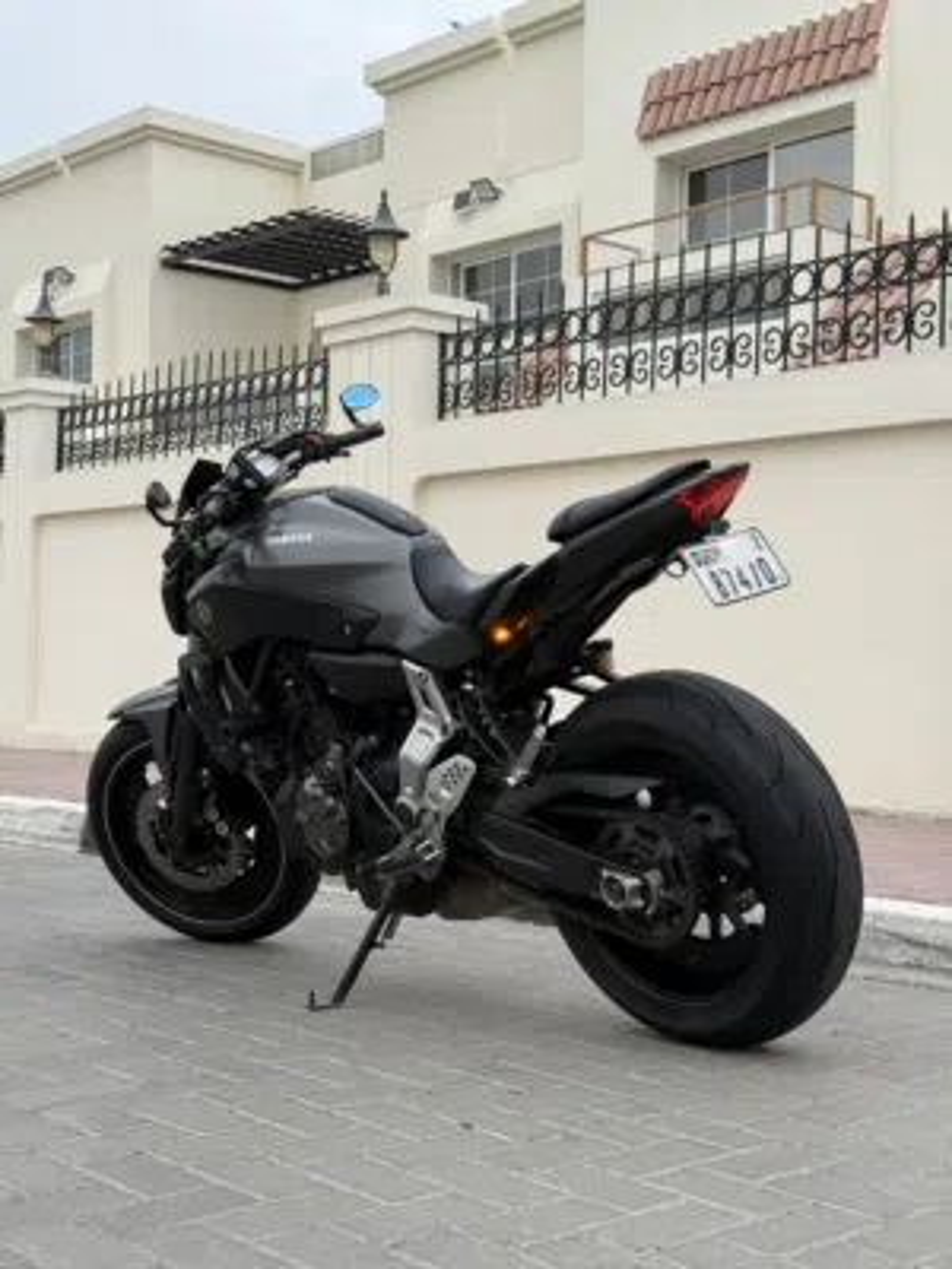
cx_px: 476
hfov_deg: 30.3
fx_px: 1760
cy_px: 634
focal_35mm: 48
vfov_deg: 39.7
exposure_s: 1/712
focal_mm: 6.76
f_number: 1.78
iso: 80
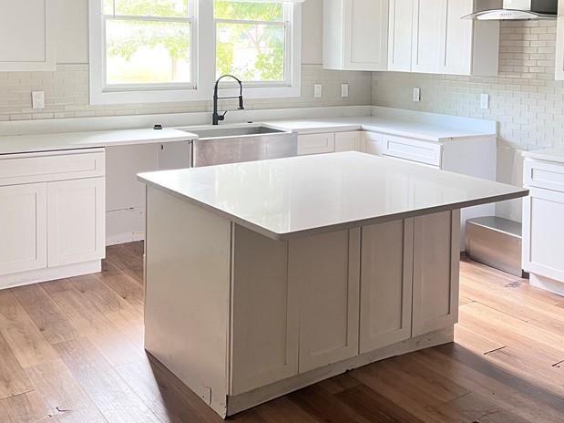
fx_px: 700
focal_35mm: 43
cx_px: 343
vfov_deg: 32.7
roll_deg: -1.0
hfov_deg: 43.6
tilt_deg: -5.3
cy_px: 87
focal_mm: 5.7
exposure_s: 1/60
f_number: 1.5
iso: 200
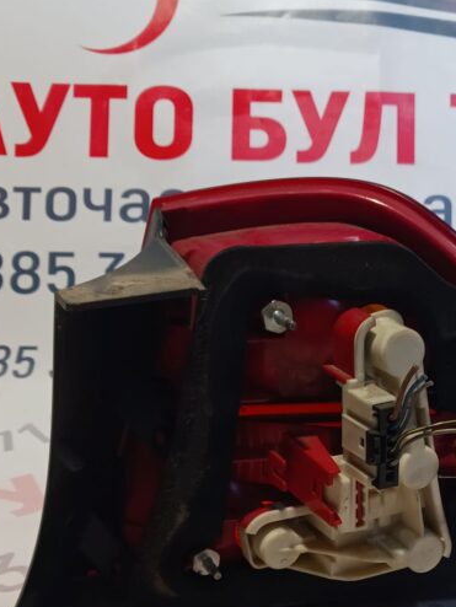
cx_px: 355
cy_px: 491
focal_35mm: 51
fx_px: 895
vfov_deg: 36.1
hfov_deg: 28.1
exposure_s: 1/50
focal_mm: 4
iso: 200
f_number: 1.8
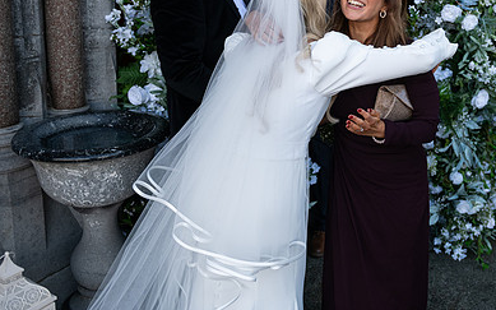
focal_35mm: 41
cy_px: 68
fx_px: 554
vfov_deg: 30.6
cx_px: 368
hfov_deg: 46.6
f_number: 3.5
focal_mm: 27
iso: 500
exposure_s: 1/1600
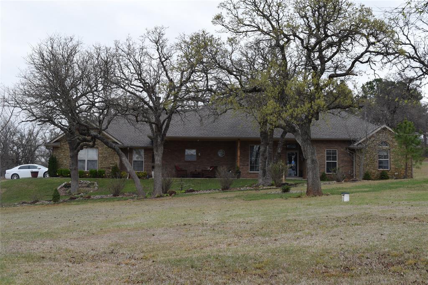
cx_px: 214
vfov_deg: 26.5
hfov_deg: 38.9
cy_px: 142
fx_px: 606
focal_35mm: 51
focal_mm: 34
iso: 360
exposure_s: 1/250
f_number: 8
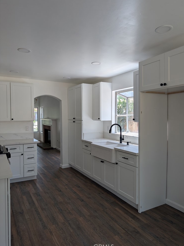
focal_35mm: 25
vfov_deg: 69.4
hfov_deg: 54.8
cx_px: 95
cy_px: 122
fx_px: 177
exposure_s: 1/284
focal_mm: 6.9
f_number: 1.68
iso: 21
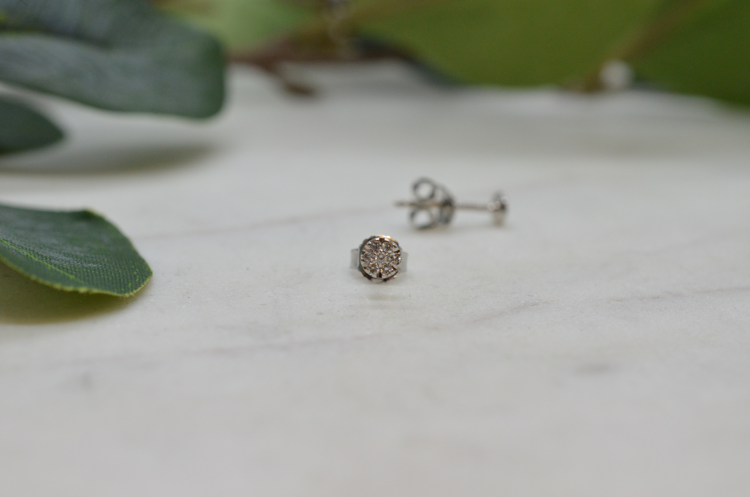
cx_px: 375
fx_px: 1247
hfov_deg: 33.5
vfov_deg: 22.5
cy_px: 248
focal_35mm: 60
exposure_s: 1/250
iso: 1000
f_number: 9
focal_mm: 40
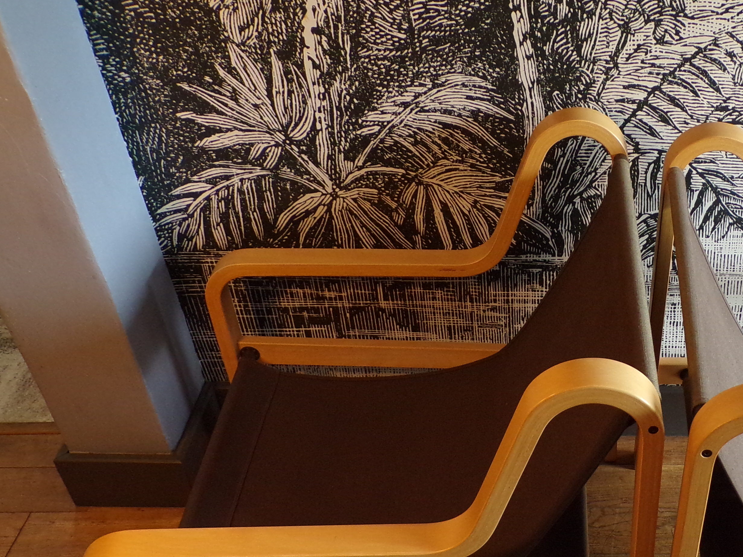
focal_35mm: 45
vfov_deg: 31.5
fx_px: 966
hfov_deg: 39.5
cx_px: 648
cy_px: 427
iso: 200
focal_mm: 4.3
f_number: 3
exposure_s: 1/30
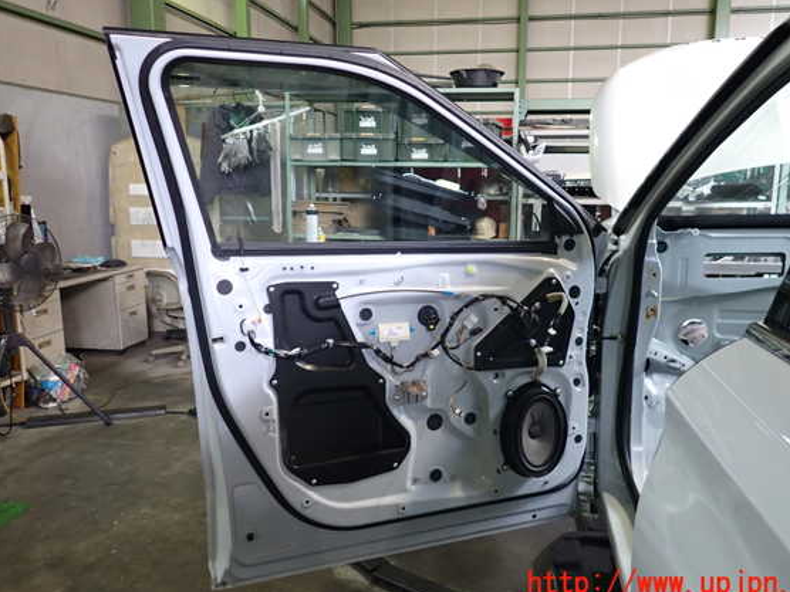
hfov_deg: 65.3
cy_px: 283
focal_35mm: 27
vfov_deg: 51.3
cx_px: 422
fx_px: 616
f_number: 2
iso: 200
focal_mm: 4.5
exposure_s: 1/30
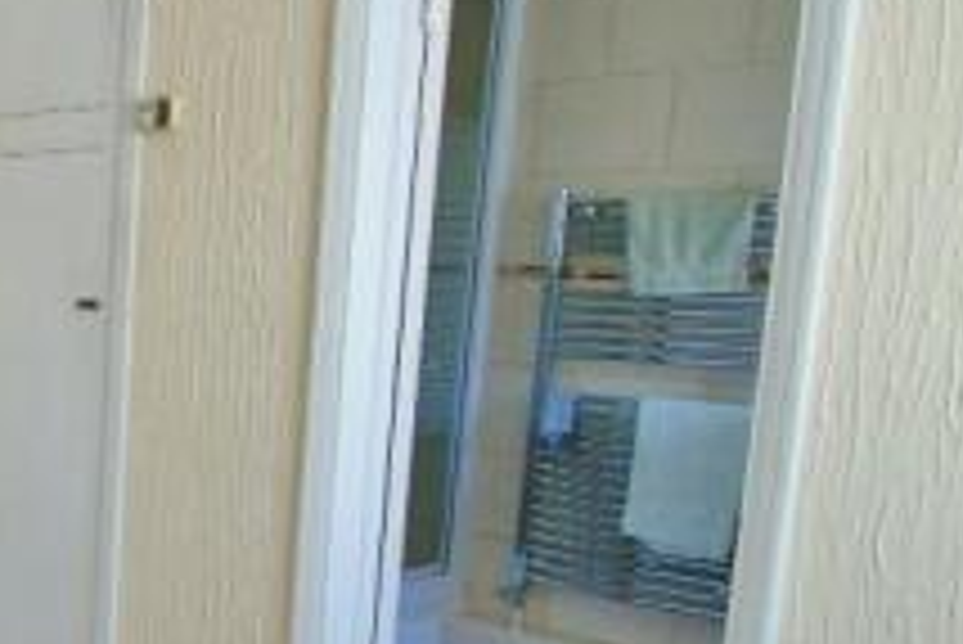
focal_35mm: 46
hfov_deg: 31.2
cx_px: -340
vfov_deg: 28.6
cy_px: 520
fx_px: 1231
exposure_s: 1/30
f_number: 3.5
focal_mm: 10
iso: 160
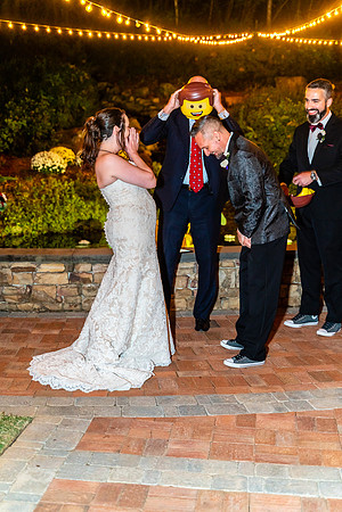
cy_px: 256
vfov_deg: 38.9
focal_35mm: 51
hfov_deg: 26.5
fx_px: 727
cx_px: 171
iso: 1000
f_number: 2.8
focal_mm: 51
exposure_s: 1/60
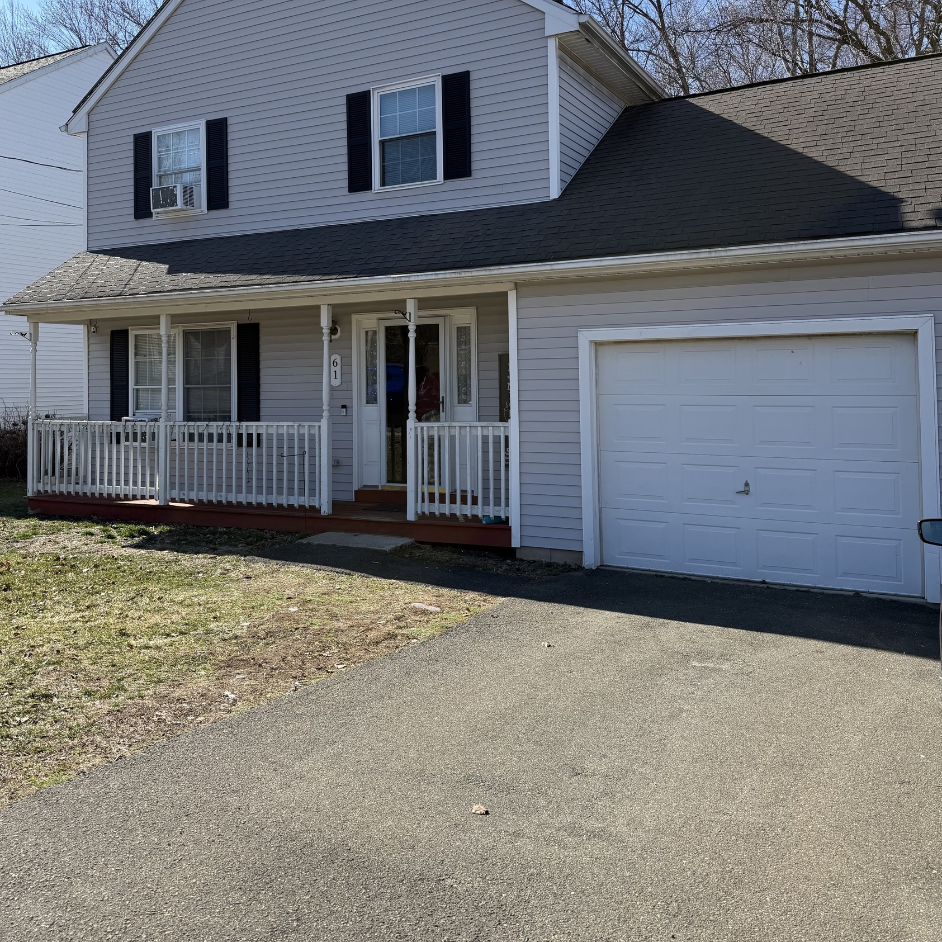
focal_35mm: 29
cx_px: 464
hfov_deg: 55.6
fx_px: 893
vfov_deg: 54.9
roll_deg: +0.9
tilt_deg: +1.2
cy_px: 346
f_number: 1.78
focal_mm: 6.76
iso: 80
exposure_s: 1/2907
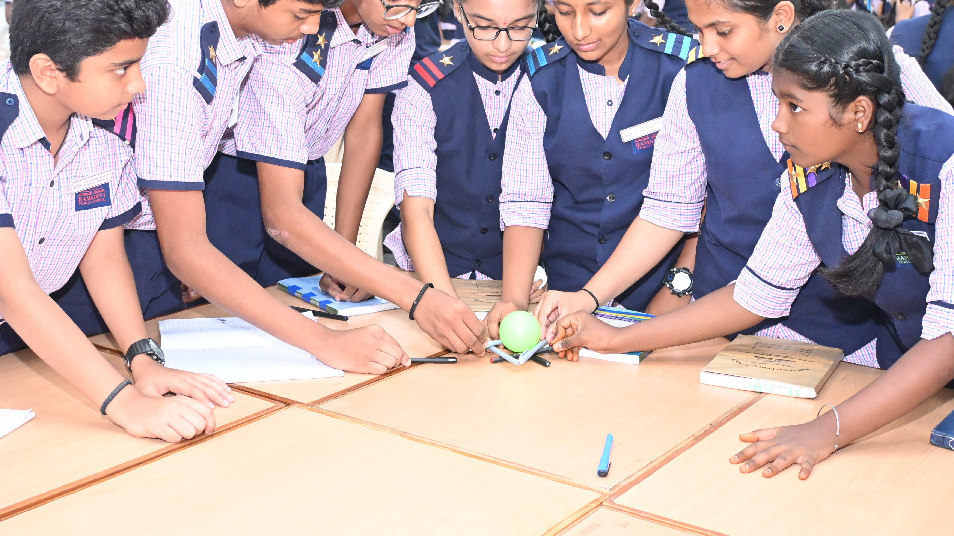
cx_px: 476
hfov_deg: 34.9
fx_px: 1517
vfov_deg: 20.0
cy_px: 197
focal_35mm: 60
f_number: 4.8
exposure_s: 1/100
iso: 3200
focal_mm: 30.5
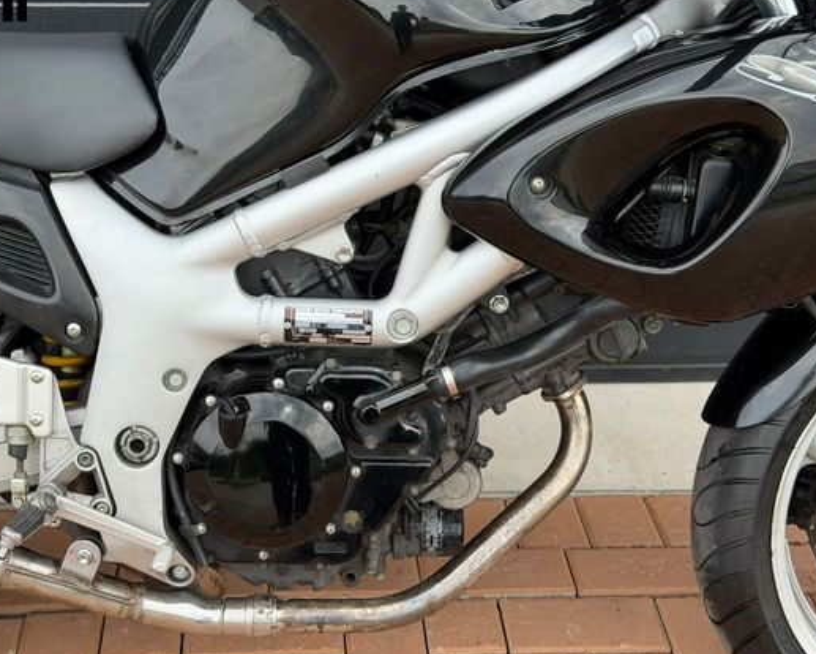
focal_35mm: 58
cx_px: 330
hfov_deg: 32.4
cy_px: 295
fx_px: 1401
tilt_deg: -32.4
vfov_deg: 26.2
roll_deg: +4.9
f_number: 1.78
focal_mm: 6.76
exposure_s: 1/1377
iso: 64
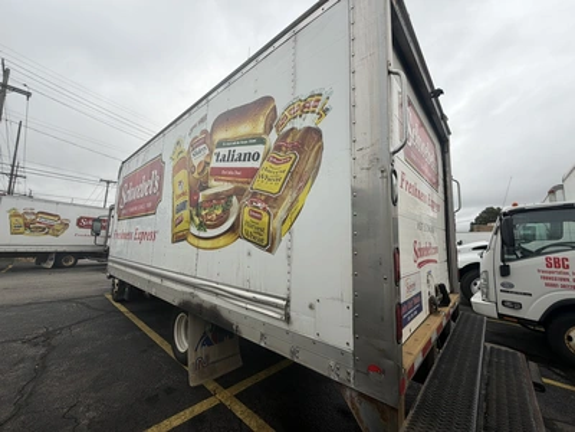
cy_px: 216
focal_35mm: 14
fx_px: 233
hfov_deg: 102.1
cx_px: 288
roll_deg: -1.9
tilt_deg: +5.2
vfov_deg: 85.7
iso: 40
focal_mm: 2.22
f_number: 2.2
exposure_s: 1/734
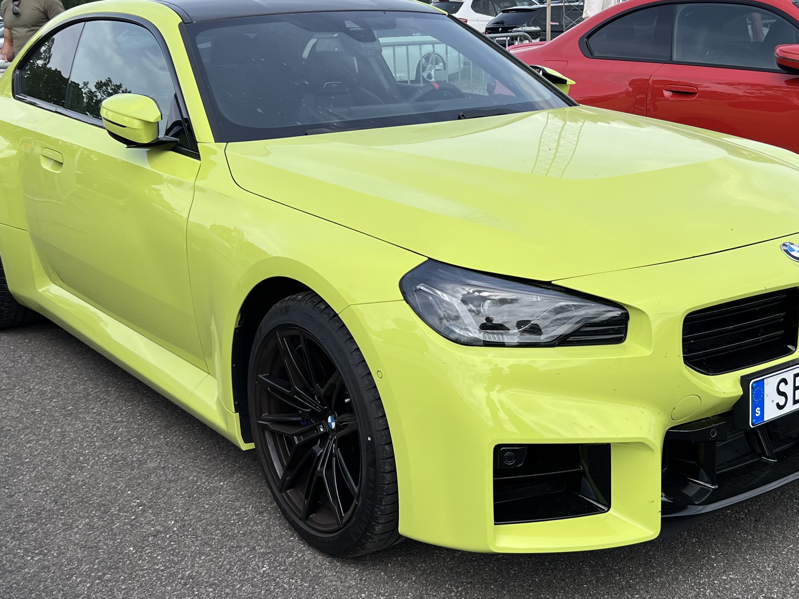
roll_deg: +4.2
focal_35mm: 48
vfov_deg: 30.2
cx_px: 491
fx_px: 1108
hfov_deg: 39.4
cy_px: 264
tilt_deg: -14.7
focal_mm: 5.7
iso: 50
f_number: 1.5
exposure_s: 1/2762
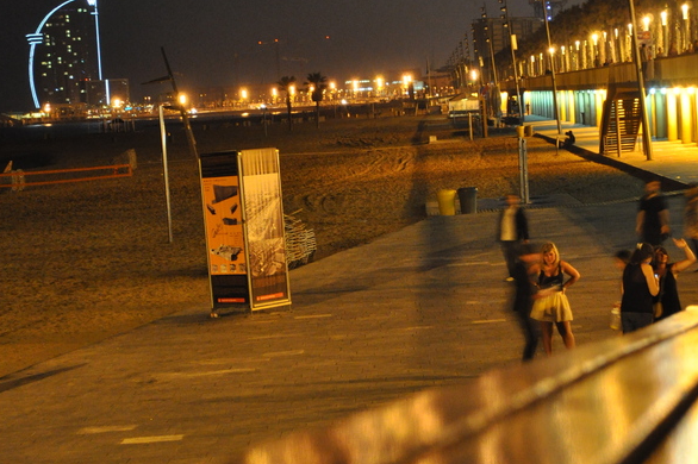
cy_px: 257
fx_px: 1376
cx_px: 342
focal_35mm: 71
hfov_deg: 28.5
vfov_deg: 19.2
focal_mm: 42
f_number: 5.3
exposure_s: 1/3
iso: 1600
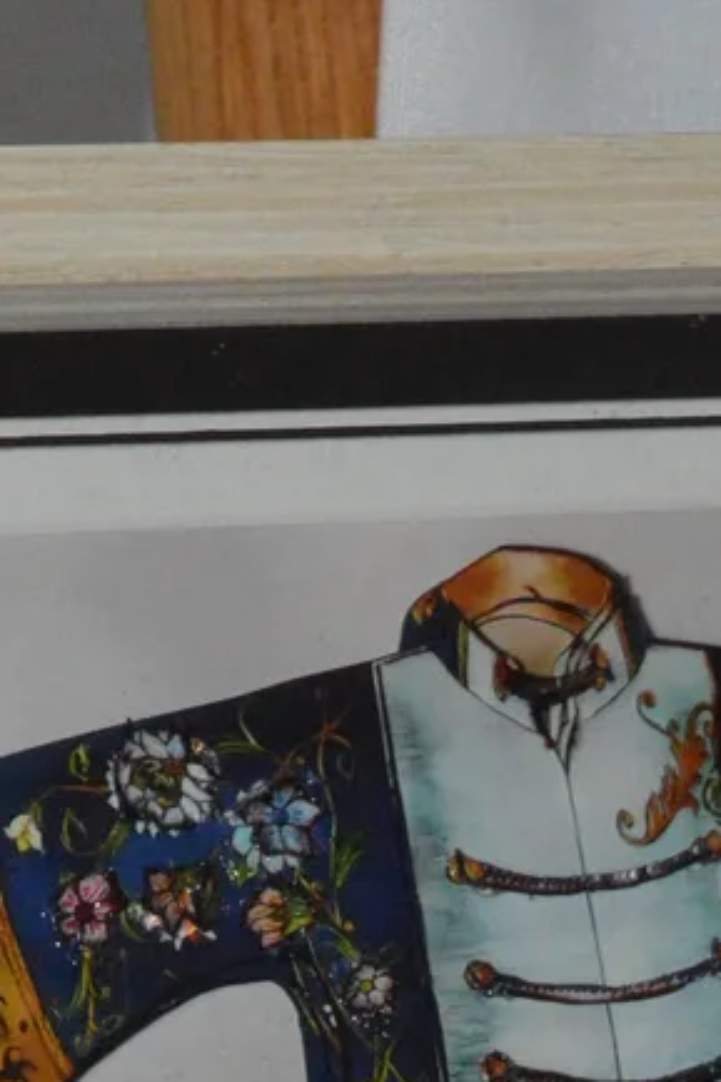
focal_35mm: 311
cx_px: 735
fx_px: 9350
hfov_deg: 4.4
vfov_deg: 6.5
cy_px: 1606
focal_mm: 50
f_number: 5.6
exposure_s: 1/60
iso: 3200
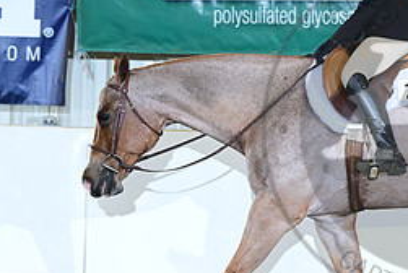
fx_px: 4187
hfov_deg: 5.6
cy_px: 129
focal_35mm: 369
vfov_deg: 3.7
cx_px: 454
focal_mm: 160
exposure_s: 1/200
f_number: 5
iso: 3200
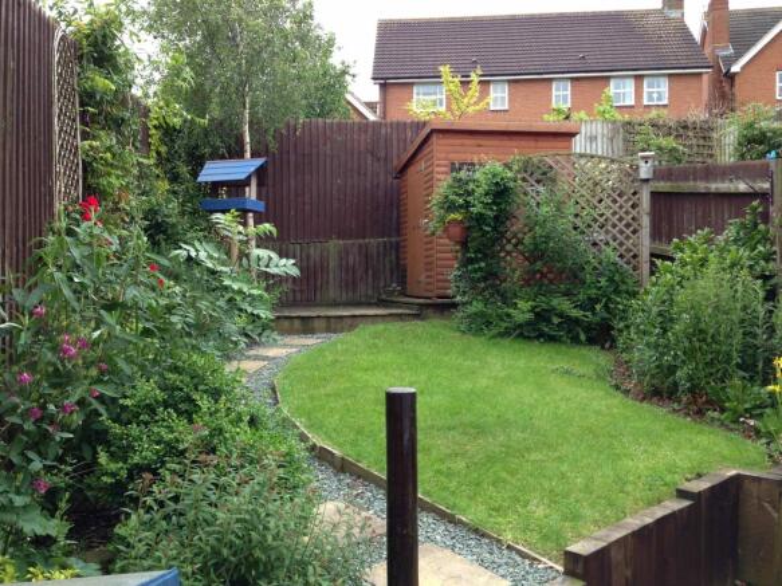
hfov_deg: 55.4
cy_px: 293
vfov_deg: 42.9
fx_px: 745
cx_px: 391
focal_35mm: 33
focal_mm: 4.13
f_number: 2.4
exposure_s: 1/179
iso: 50
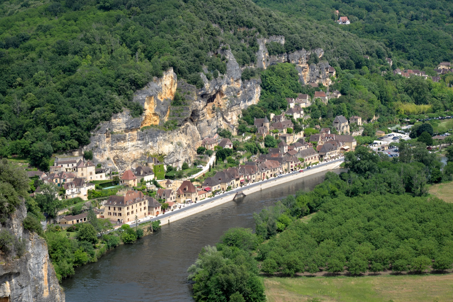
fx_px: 1070
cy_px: 151
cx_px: 226
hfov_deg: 23.9
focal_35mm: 85
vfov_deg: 16.1
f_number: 11
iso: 100
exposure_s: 1/100
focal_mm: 85
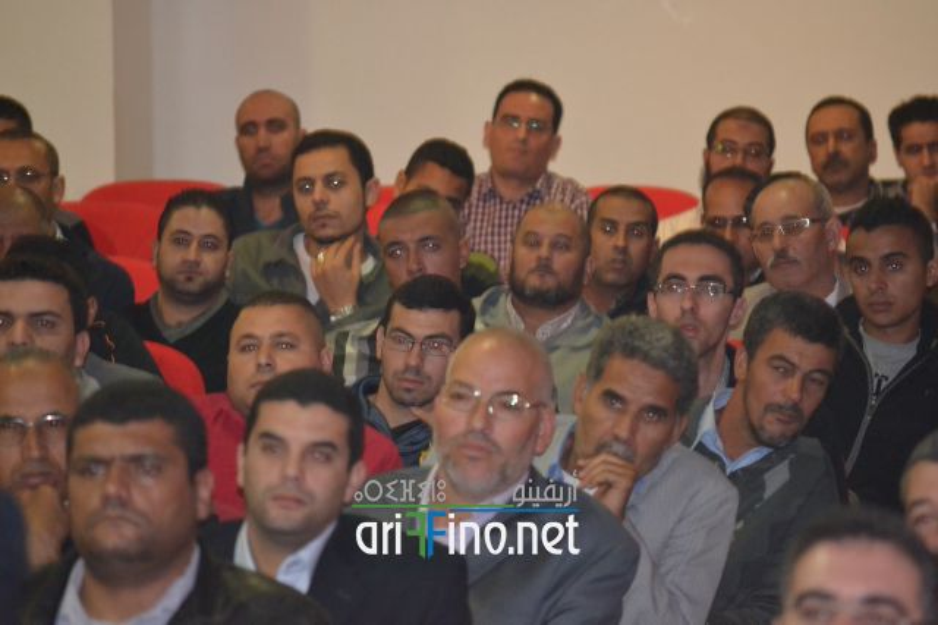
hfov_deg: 7.2
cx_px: 469
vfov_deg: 4.8
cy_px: 312
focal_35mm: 285
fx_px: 7422
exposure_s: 1/60
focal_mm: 190
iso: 3200
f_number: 5.6
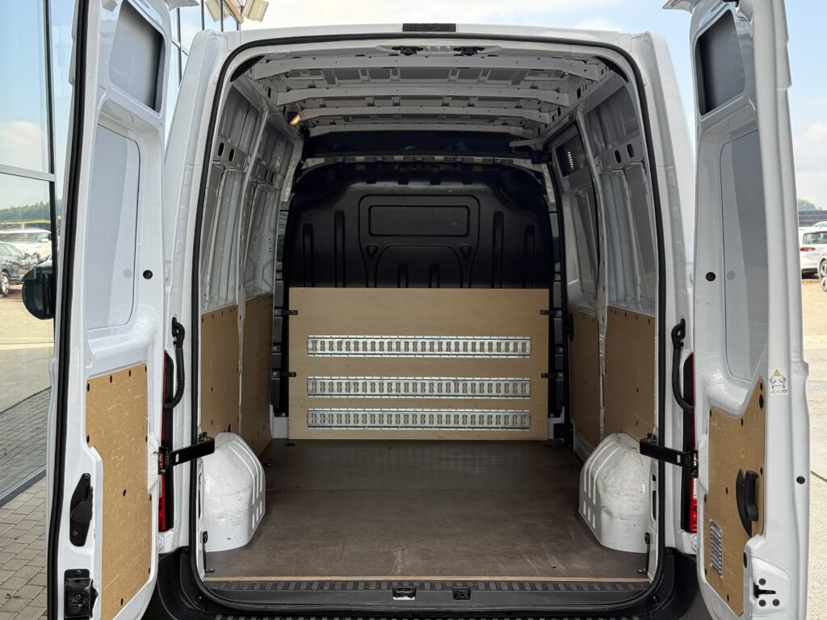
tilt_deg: -3.0
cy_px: 310
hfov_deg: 39.7
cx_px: 414
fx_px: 1147
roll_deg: +0.4
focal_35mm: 48
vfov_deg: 30.3
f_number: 1.78
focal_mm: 6.76
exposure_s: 1/523
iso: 80
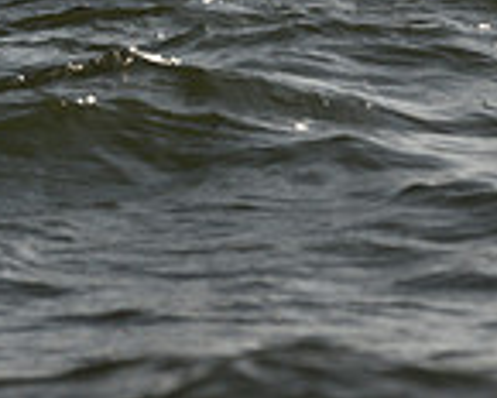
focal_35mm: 356
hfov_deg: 5.4
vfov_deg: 4.3
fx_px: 5237
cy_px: -594
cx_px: 122
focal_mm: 95
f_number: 6.3
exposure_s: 1/1250
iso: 250
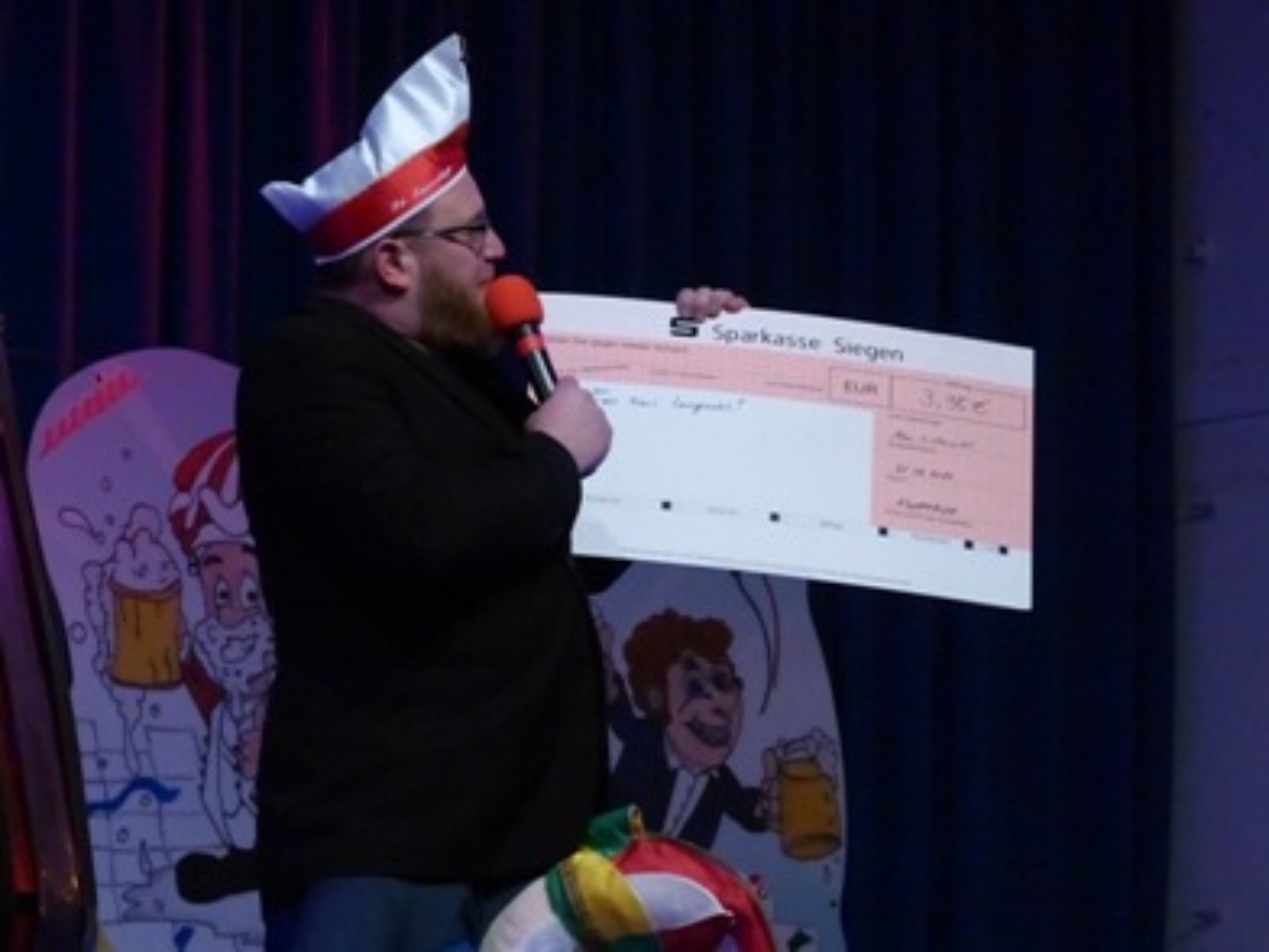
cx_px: 634
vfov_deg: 9.0
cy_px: 476
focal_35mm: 165
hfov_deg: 12.0
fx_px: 6049
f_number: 4
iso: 1600
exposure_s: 1/320
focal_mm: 29.6
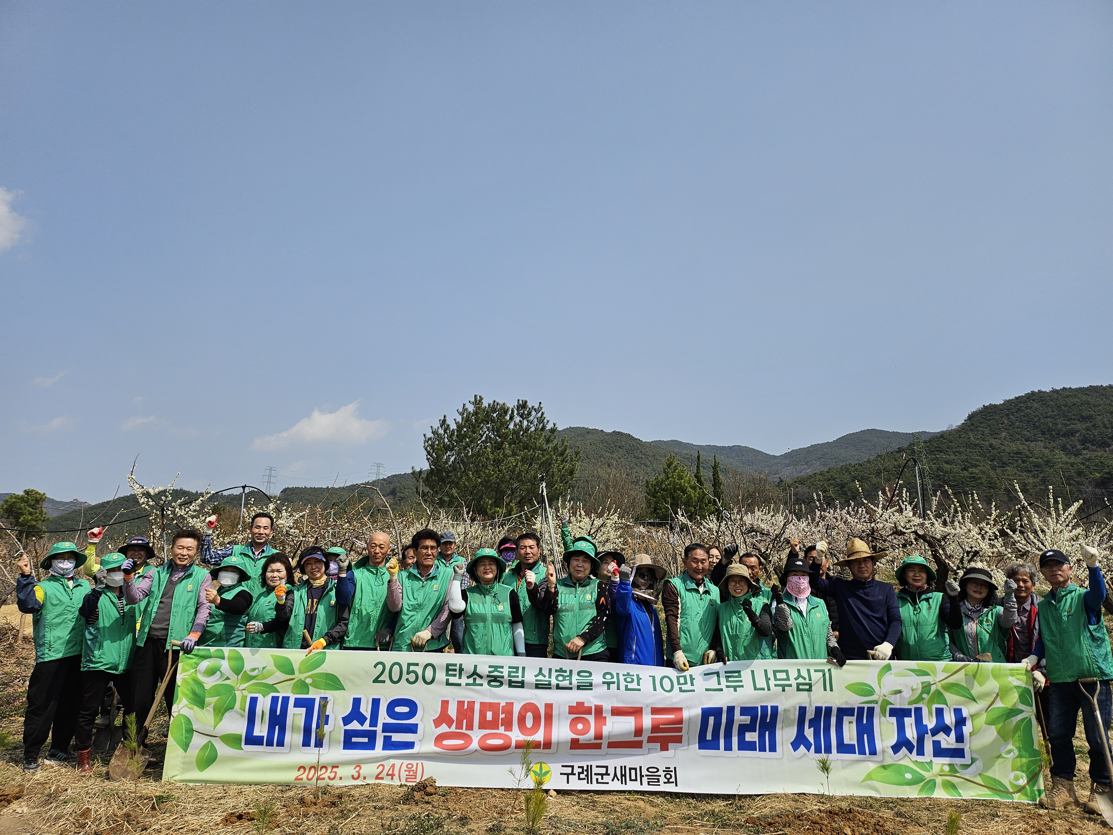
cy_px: 418
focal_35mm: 24
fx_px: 772
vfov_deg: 56.8
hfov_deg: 71.6
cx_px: 556
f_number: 1.8
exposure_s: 1/6201
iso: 50
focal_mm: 5
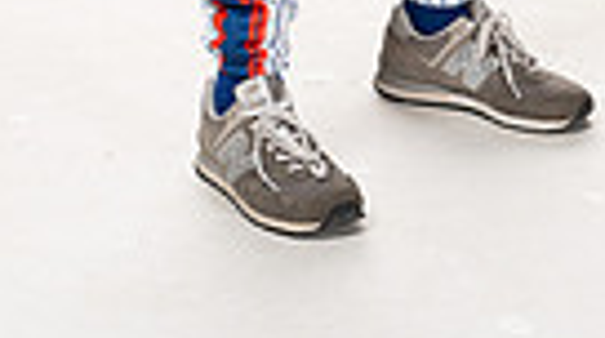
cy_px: -627
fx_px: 2947
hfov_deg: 11.7
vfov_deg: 6.1
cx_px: 396
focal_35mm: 184
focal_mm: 53
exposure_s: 1/250
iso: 400
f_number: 6.3
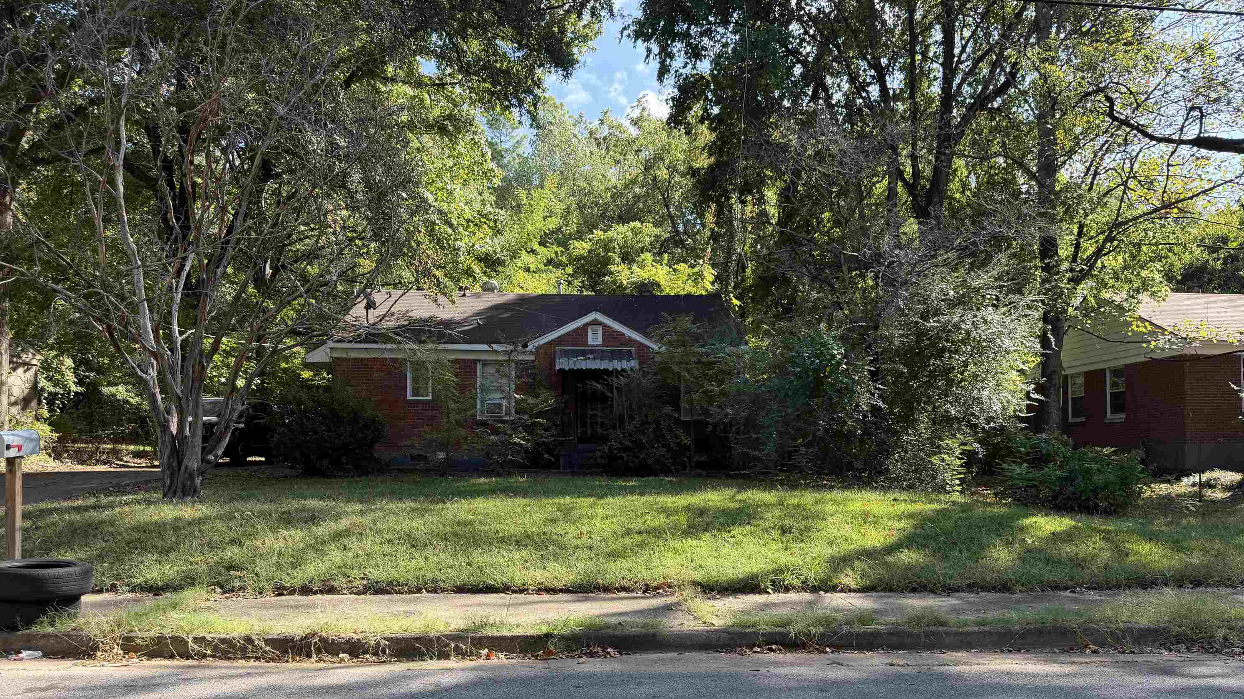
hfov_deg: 69.9
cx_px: 628
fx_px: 891
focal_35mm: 27
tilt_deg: +1.9
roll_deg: +0.5
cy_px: 451
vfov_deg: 42.4
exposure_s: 1/683
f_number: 1.78
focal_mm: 6.76
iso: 80
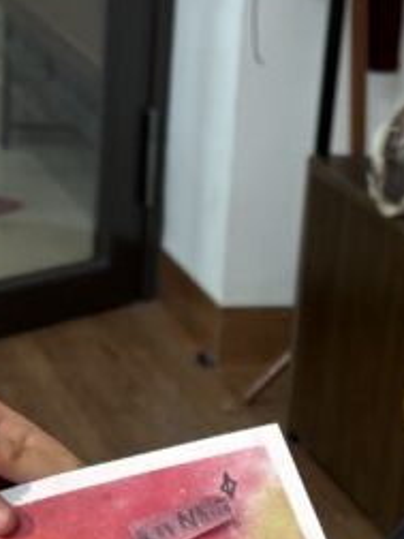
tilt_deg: -25.7
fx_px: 1603
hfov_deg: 14.0
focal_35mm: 103
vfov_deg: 18.3
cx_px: 468
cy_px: 603
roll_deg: -8.9
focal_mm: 5.96
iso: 80
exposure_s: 1/50
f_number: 1.6
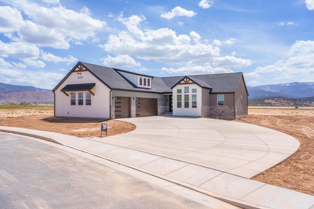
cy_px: 104
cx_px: 157
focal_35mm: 28
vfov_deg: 46.4
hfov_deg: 65.5
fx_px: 244
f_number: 10
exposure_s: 1/8000
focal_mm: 28
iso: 400
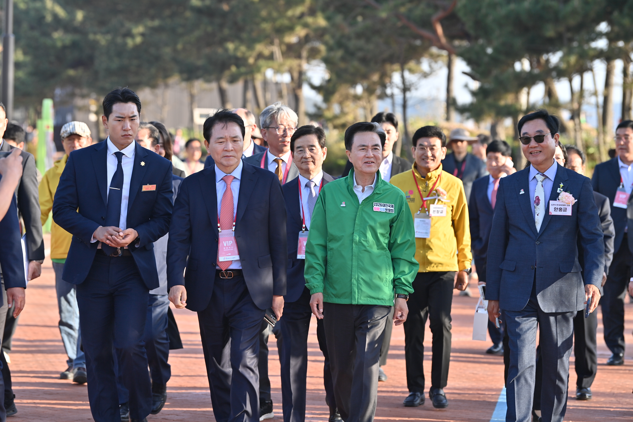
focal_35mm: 150
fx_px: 2637
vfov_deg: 9.1
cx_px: 316
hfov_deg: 13.7
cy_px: 211
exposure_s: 1/250
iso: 100
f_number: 5
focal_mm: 150
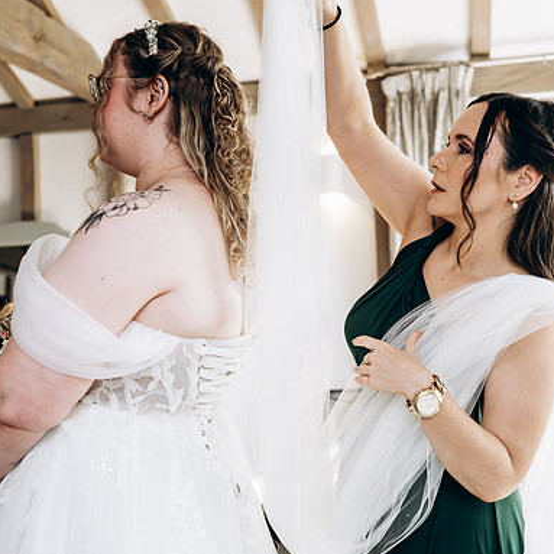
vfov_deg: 37.6
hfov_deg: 37.6
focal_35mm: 45
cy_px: 277
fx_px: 815
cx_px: 278
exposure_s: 1/100
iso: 320
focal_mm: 35
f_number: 2.8
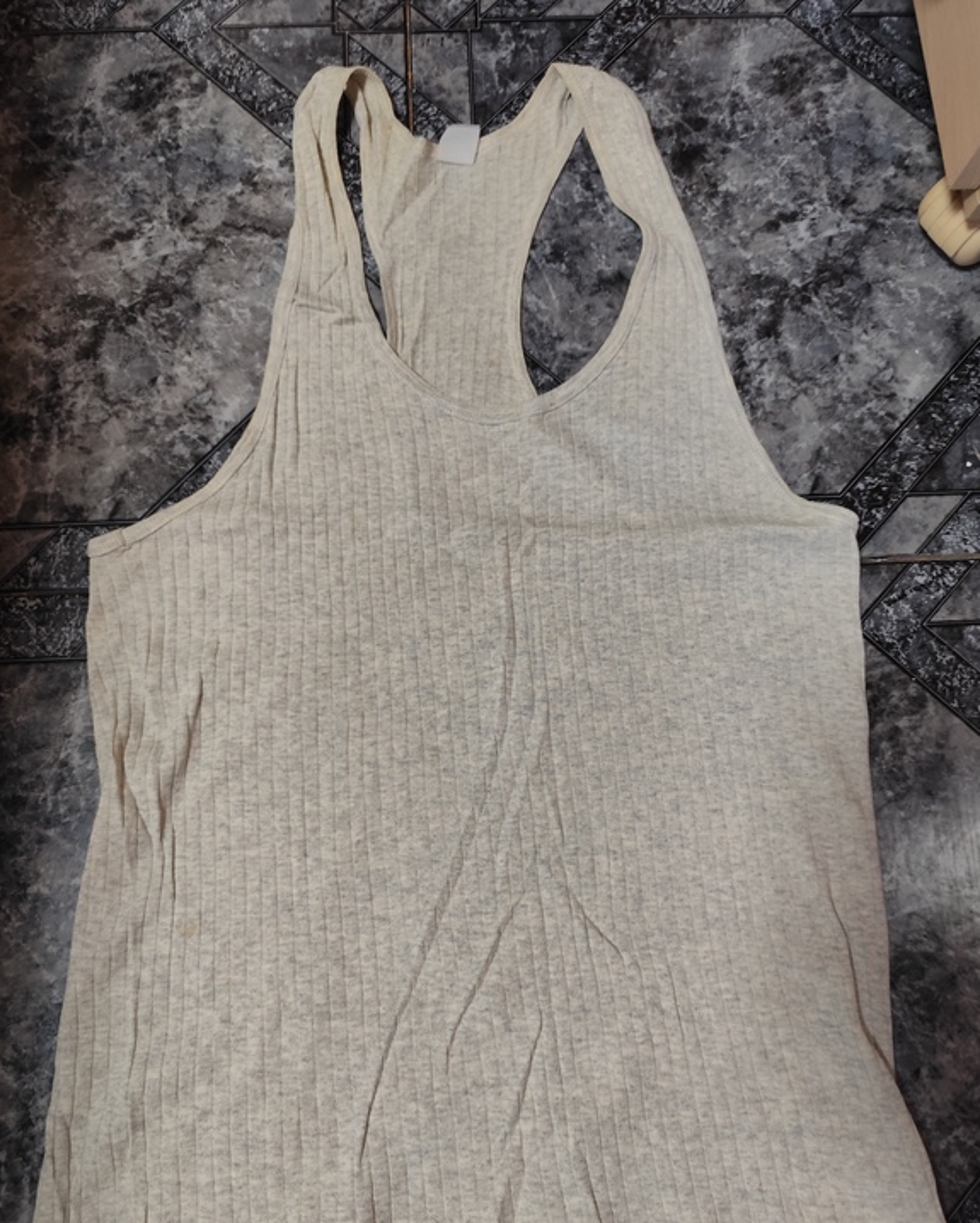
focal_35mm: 25
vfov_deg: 67.9
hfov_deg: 56.8
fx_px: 906
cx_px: 504
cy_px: 671
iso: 1000
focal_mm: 6.14
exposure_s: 1/50
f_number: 1.65
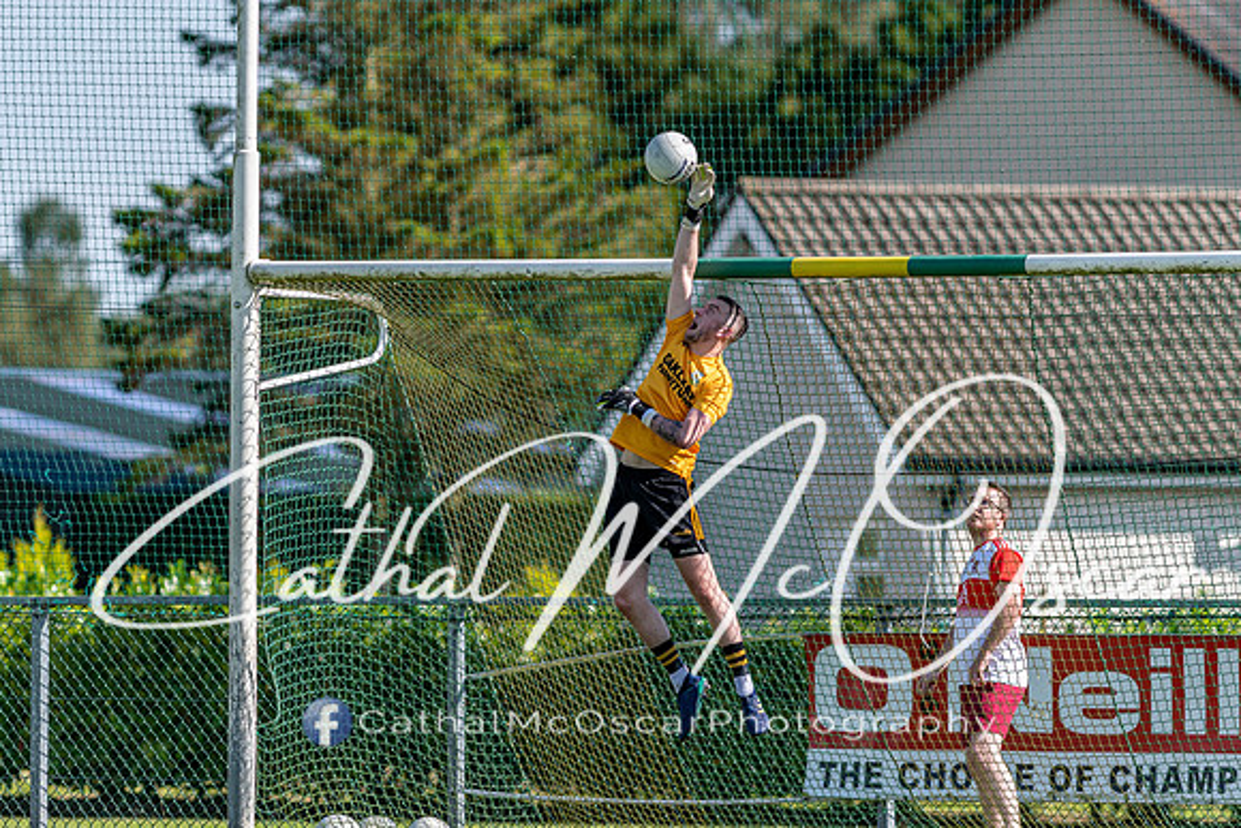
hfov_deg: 4.3
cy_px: 414
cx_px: 620
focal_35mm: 474
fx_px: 16348
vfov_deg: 2.9
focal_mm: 300
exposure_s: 1/2500
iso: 160
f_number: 2.8
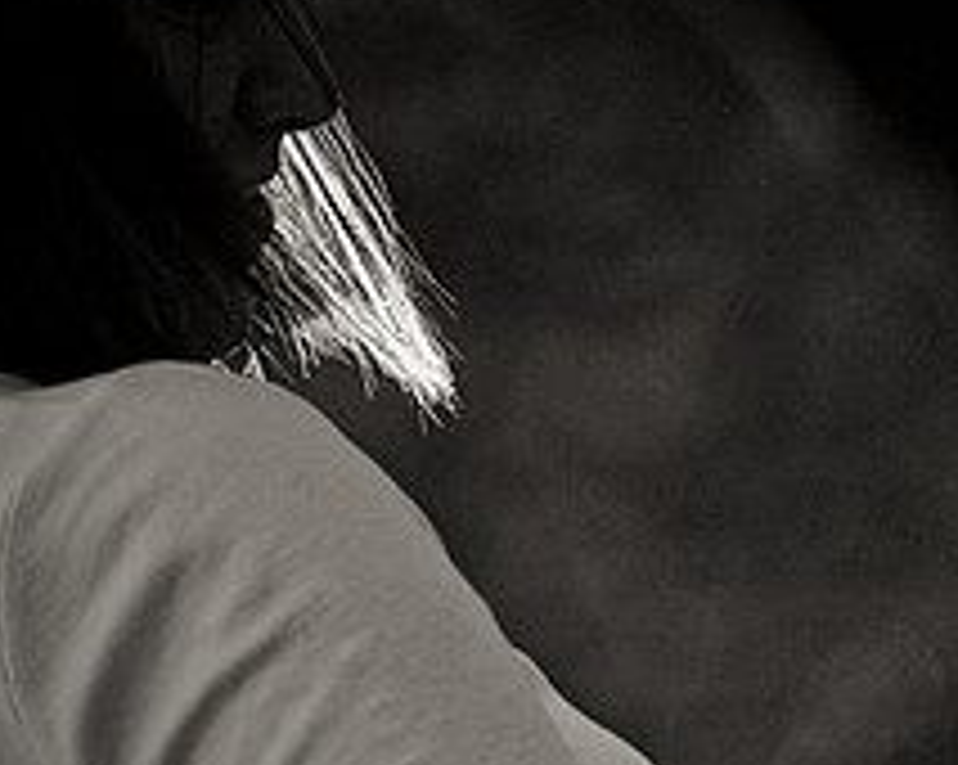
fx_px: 11424
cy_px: 446
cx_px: 1201
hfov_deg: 4.8
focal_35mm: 403
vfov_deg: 3.8
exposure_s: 1/1000
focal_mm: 105
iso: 200
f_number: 2.8
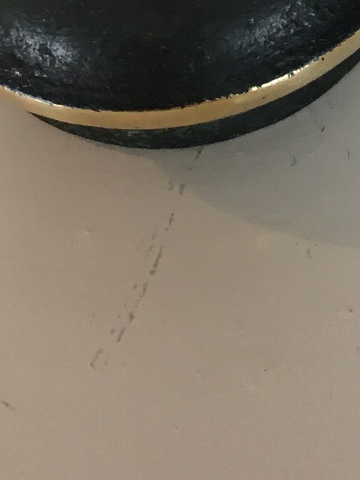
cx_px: 484
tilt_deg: -45.6
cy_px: -323
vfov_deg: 15.0
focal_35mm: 118
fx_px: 1637
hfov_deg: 12.1
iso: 40
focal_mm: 4.15
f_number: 2.2
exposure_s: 1/33
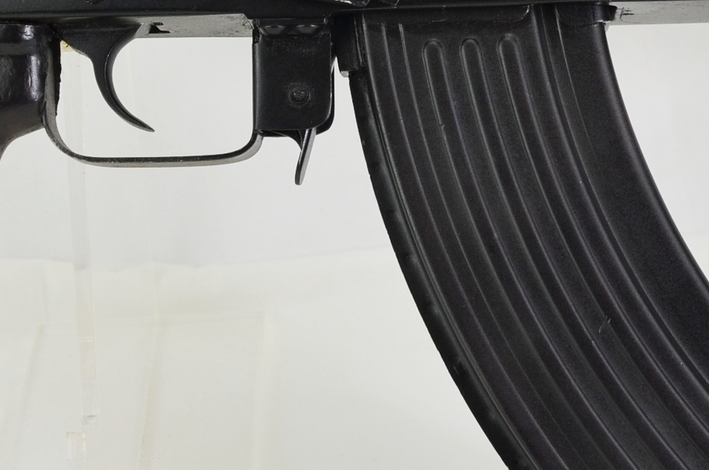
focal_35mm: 120
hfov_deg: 17.0
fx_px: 2365
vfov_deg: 11.3
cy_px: 39
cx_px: 249
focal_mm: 31
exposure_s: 1/125
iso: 400
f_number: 5.6
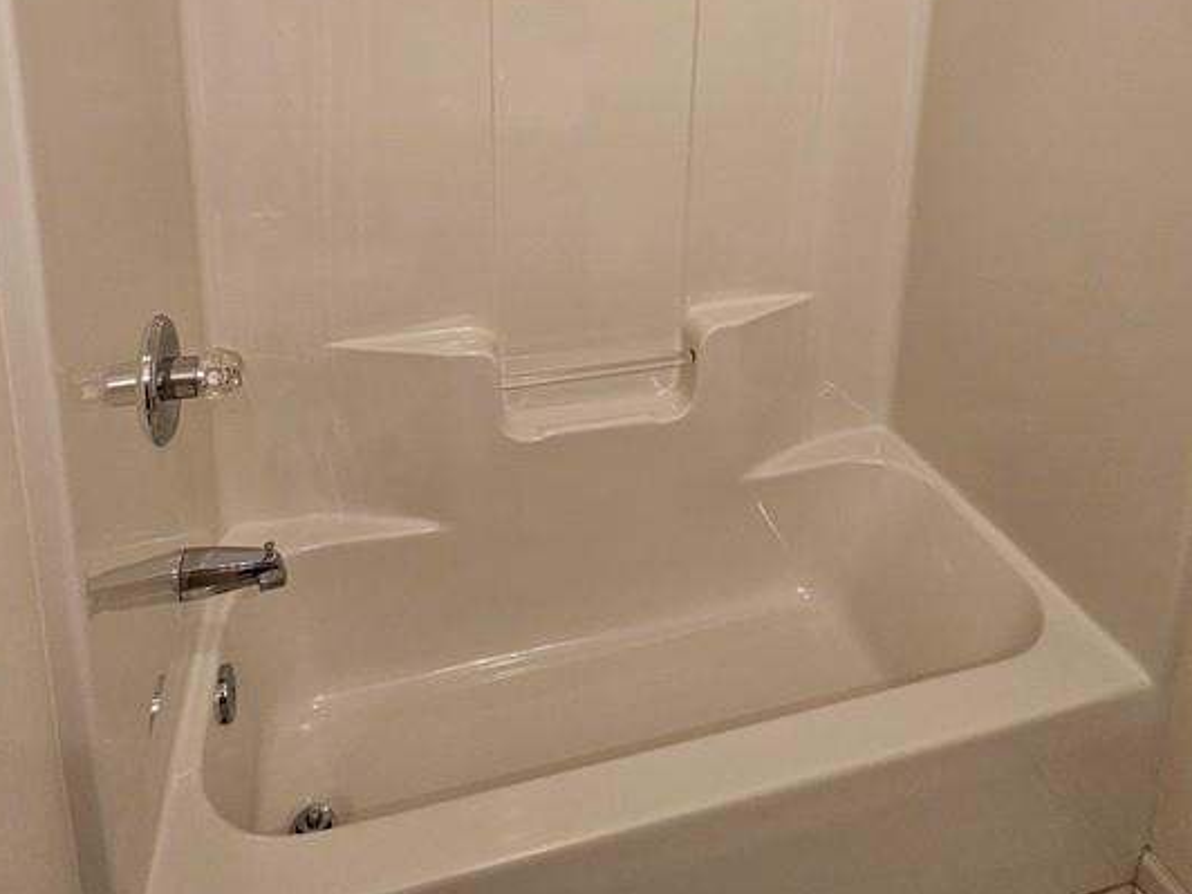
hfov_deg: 69.2
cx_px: 654
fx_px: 861
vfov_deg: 49.7
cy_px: 112
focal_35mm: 25
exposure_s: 1/60
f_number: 2.2
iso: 200
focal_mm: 2.2
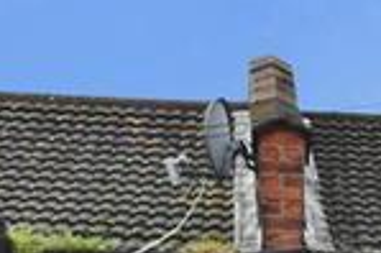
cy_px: 675
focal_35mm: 210
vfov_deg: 6.2
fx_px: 2220
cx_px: 736
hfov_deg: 9.3
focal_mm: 24
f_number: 16
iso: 400
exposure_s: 1/100
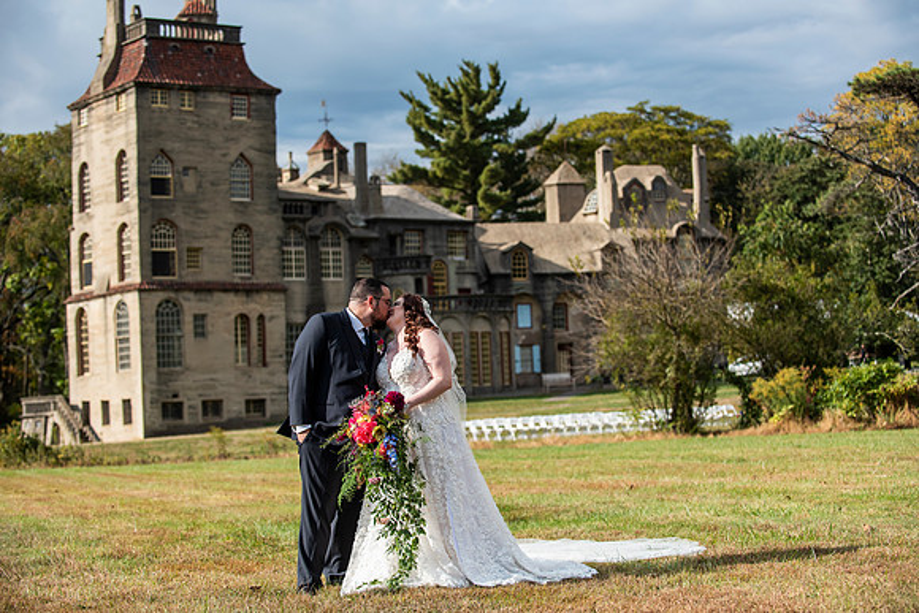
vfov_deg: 19.1
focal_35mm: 72
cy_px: 307
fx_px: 1827
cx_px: 465
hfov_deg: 28.2
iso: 320
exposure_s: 1/4000
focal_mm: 70
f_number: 3.5
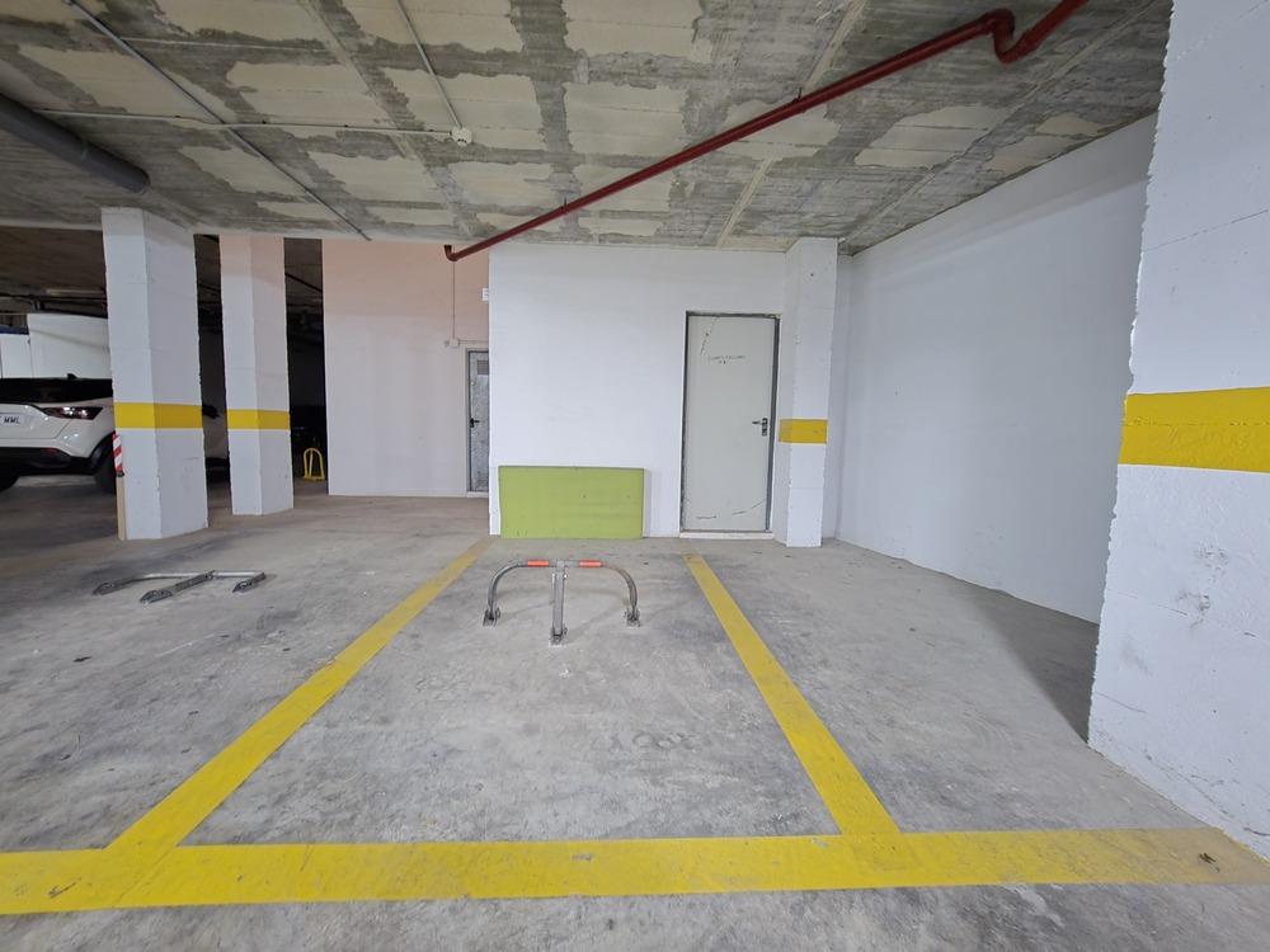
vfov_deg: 89.9
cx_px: 635
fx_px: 477
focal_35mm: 13
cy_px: 476
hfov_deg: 106.2
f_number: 2.2
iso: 1600
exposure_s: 1/7.68
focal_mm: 2.2
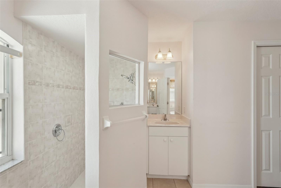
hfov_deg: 96.7
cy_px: 94
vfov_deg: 73.7
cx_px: 140
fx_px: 125
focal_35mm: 16
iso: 400
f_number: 8
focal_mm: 16
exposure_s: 1/60
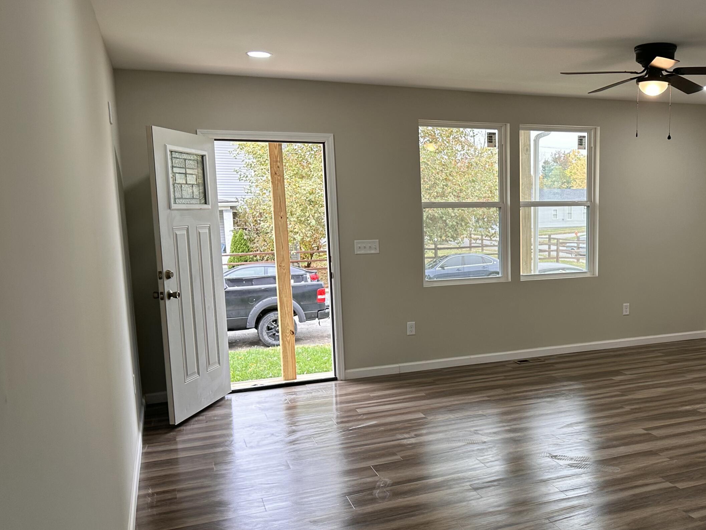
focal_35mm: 34
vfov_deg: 41.6
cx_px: 495
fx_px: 693
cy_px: 316
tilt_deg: -9.6
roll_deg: +0.3
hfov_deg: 52.4
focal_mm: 6.86
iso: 100
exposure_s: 1/124
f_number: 1.78
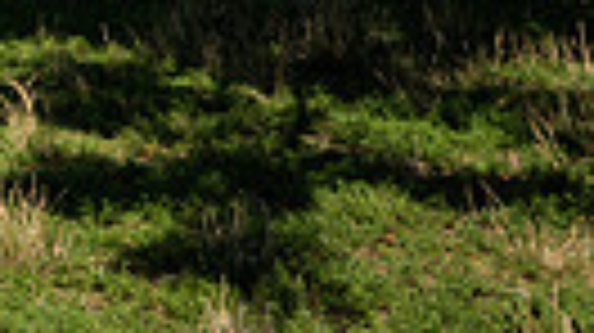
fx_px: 2251
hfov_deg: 12.9
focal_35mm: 143
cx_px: -621
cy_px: -389
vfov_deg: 8.0
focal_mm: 31
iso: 200
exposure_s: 1/1600
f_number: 4
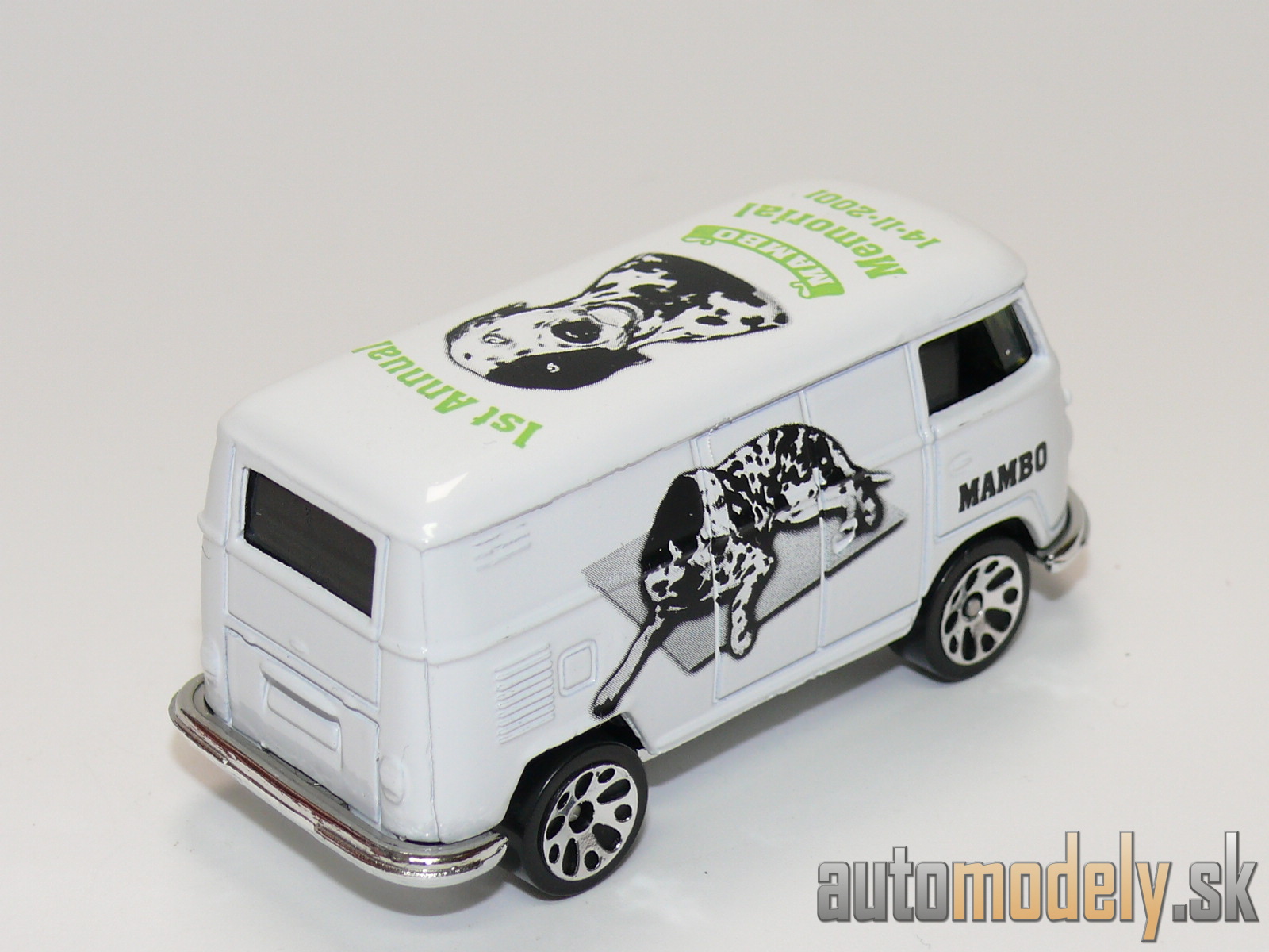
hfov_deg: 19.1
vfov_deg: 14.4
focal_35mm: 103
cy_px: 476
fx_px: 3776
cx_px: 634
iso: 100
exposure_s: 1/30
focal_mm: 13.5
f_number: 4
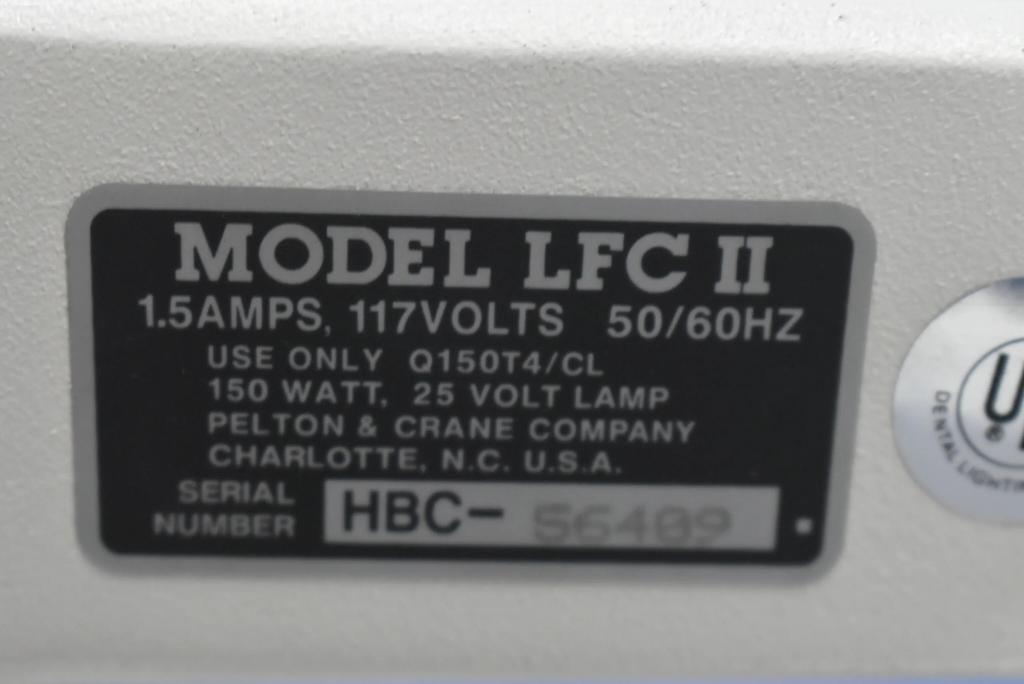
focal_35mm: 75
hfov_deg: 27.0
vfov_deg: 18.2
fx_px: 2135
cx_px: 512
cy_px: 342
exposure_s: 1/30
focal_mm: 50
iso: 3200
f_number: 5.6
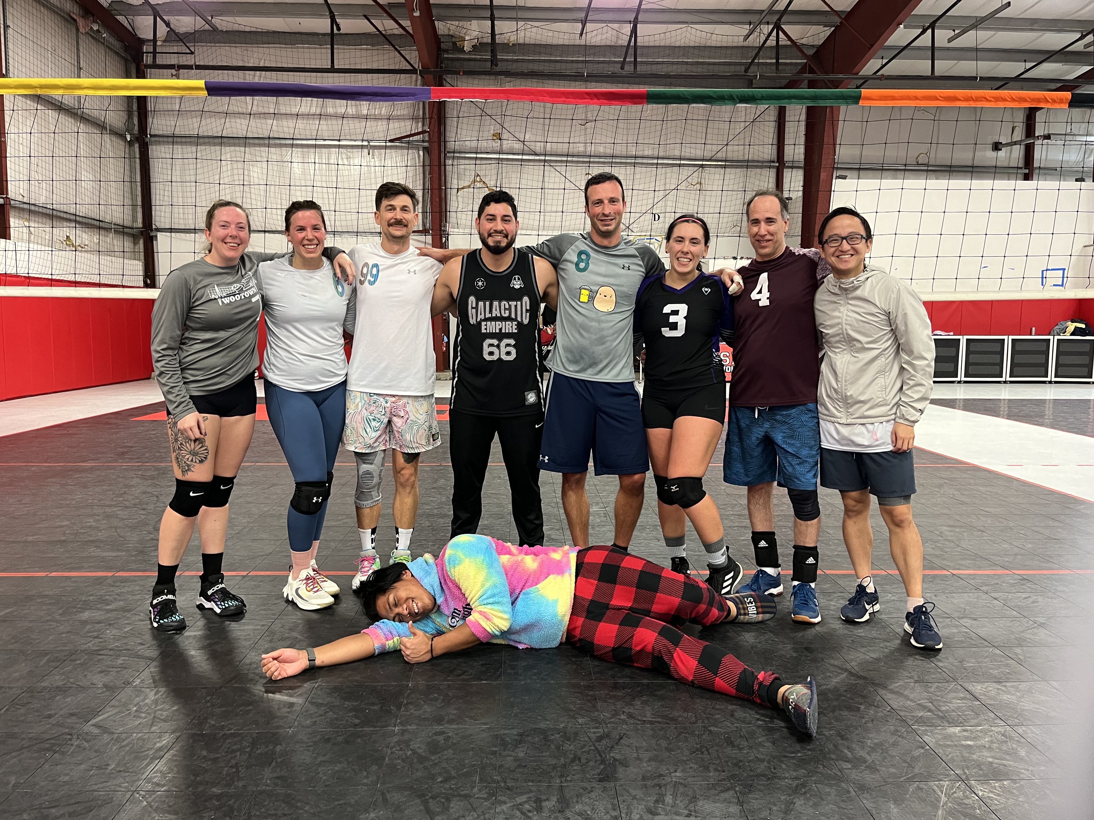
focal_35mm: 26
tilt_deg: -4.8
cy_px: 410
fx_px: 822
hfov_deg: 67.3
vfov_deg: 53.1
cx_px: 547
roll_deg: -0.4
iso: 250
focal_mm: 5.1
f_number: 1.6
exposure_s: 1/60
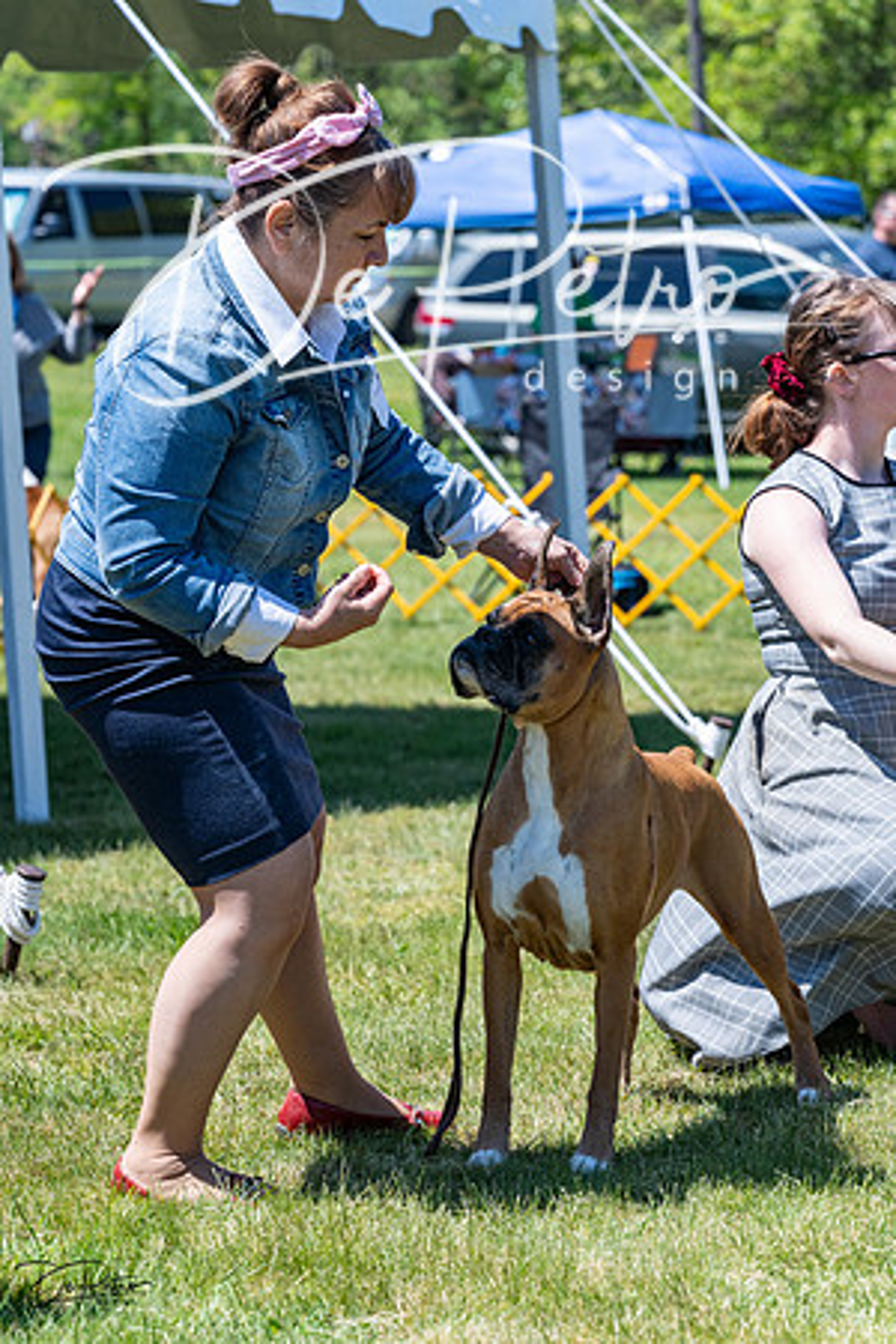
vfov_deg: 16.0
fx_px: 4778
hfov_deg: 10.7
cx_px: 448
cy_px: 672
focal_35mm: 128
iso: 800
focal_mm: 128
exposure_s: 1/1600
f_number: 7.1
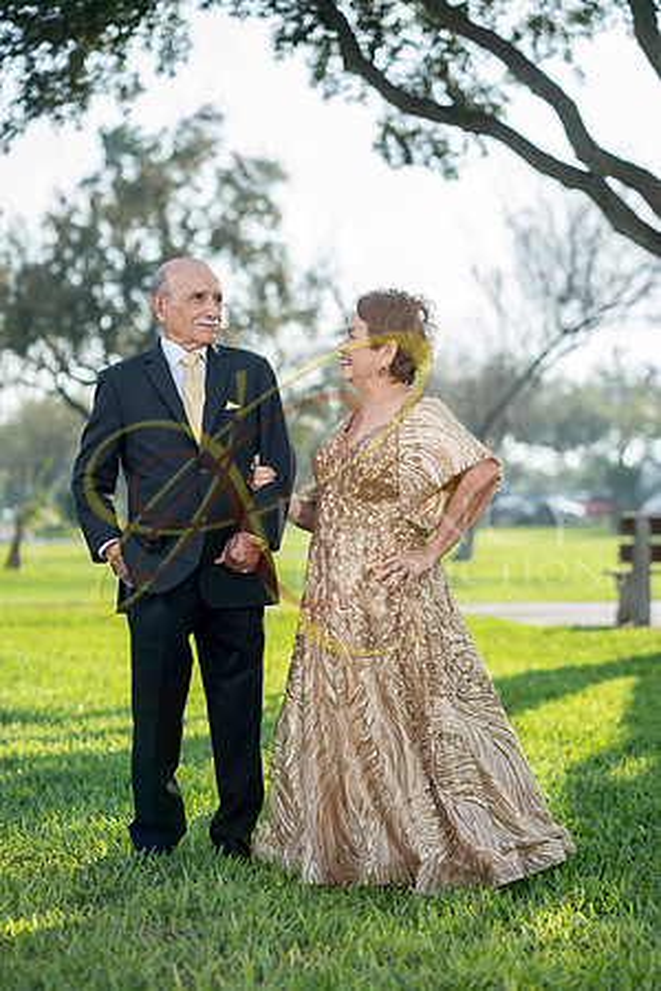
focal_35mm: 85
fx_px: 2341
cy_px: 496
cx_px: 330
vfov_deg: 23.9
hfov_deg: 16.1
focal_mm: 85
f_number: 2.8
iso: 200
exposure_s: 1/1600
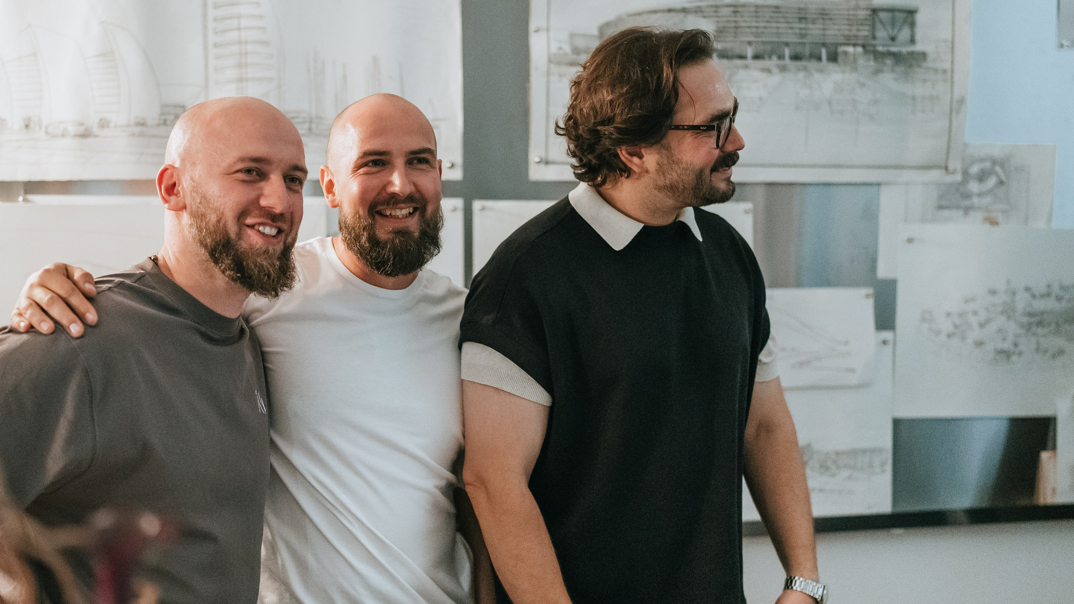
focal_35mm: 51
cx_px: 415
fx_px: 1452
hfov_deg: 40.4
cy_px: 340
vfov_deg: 23.5
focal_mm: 35
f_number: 1.4
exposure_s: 1/160
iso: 1600
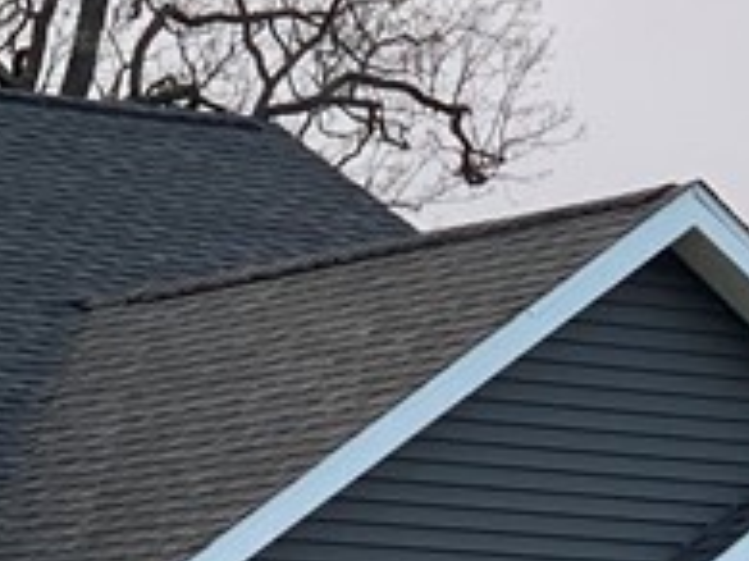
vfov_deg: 5.4
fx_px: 5903
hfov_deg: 7.2
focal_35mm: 273
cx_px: -61
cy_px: 972
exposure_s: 1/122
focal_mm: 6
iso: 50
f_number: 2.4
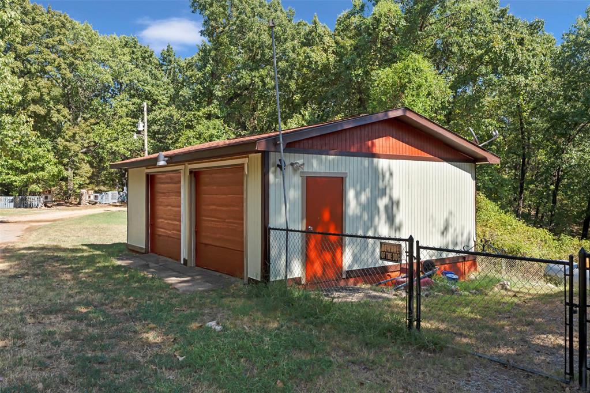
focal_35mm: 28
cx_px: 295
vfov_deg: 46.4
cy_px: 196
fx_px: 459
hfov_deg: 65.5
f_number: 8
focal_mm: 28
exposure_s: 1/320
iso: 200
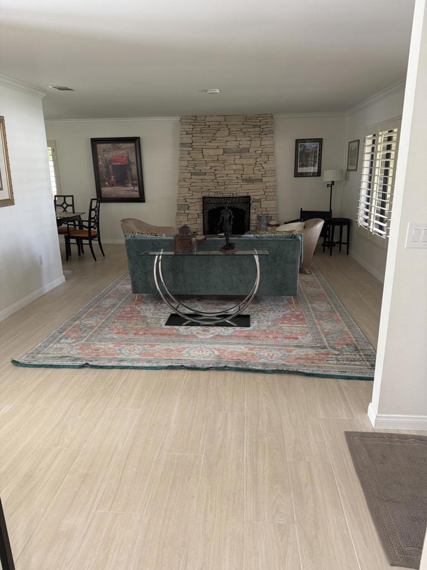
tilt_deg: -15.3
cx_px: 214
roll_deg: +0.9
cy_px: 285
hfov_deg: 56.8
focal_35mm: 24
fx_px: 395
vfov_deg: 71.6
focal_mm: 6.76
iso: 200
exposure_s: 1/91
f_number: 1.78
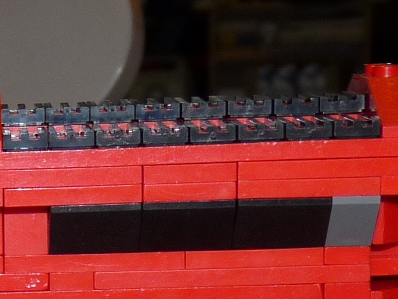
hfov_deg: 9.1
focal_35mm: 200
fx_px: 2300
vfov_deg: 7.3
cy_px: 431
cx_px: -463
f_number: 3
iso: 100
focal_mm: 6.8
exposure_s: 1/30
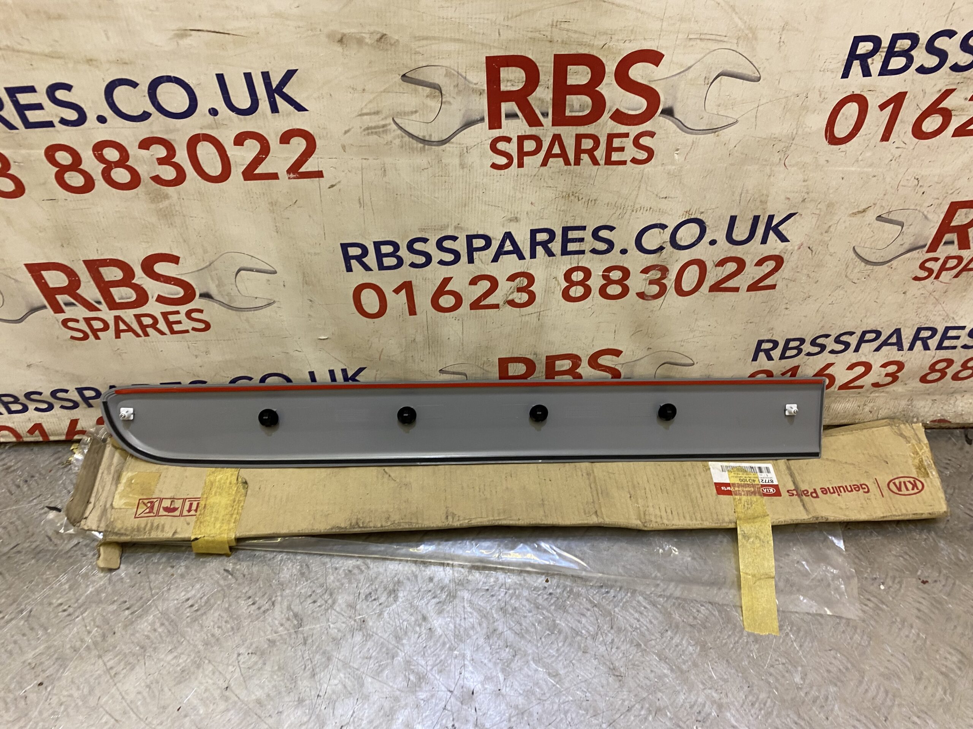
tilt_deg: -44.8
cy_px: 364
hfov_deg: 67.3
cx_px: 486
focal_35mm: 26
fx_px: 731
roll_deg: -4.5
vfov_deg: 53.1
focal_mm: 4.25
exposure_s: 1/50
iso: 80
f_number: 1.8
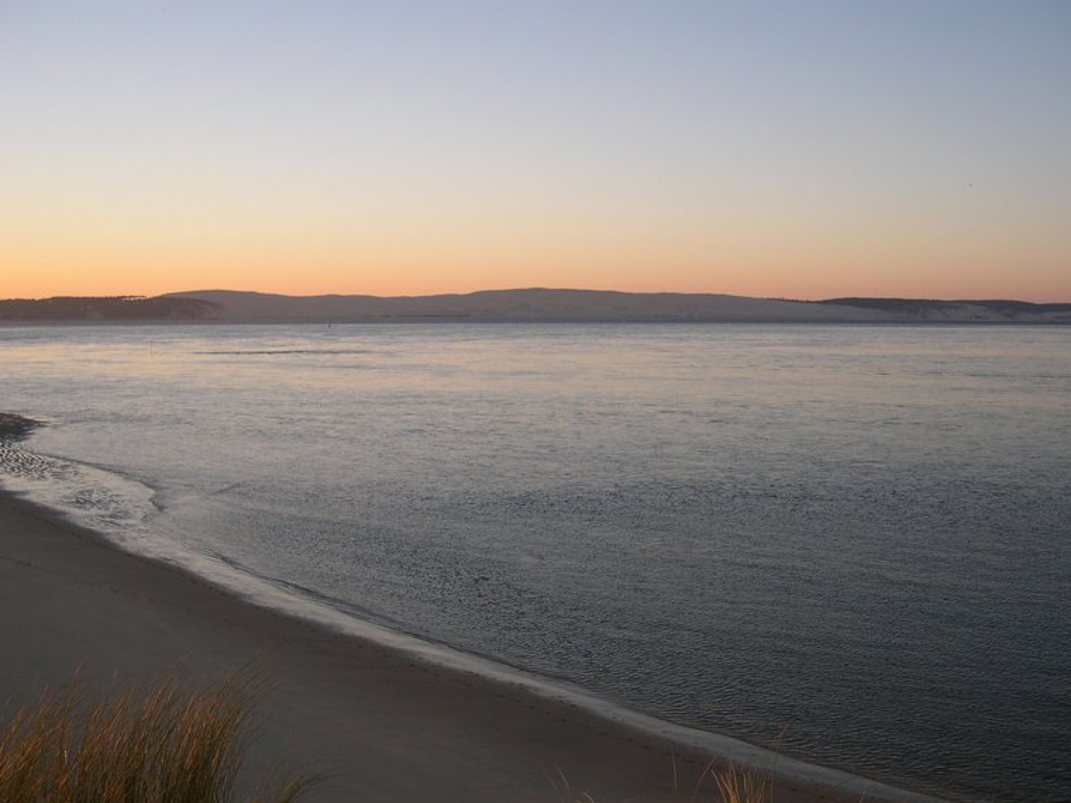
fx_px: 1238
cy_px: 406
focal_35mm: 40
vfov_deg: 36.0
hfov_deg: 46.8
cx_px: 545
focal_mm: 8
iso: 100
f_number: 2.8
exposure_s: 1/303
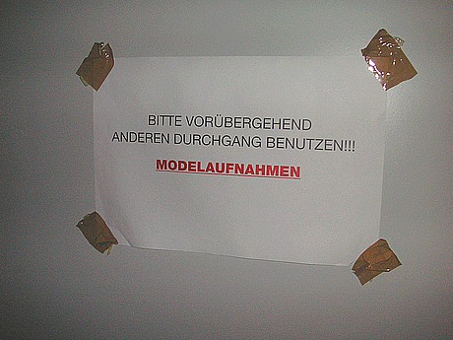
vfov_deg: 38.7
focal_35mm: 37
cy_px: 170
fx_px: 484
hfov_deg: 50.1
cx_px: 226
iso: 160
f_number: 2.8
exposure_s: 1/45
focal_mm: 6.1
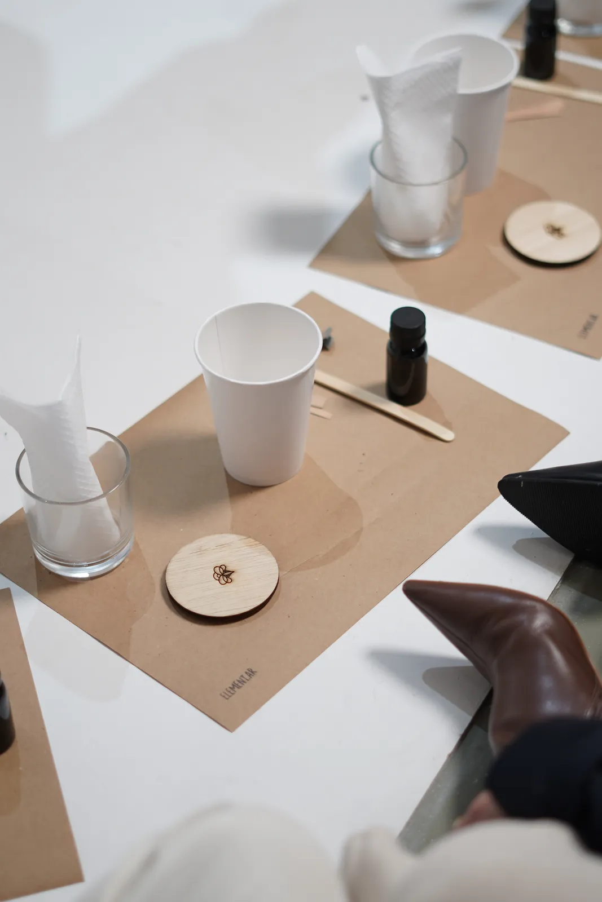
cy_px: 451
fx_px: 1881
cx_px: 301
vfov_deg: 27.0
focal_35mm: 75
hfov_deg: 18.2
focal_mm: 50
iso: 200
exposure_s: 1/125
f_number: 1.8
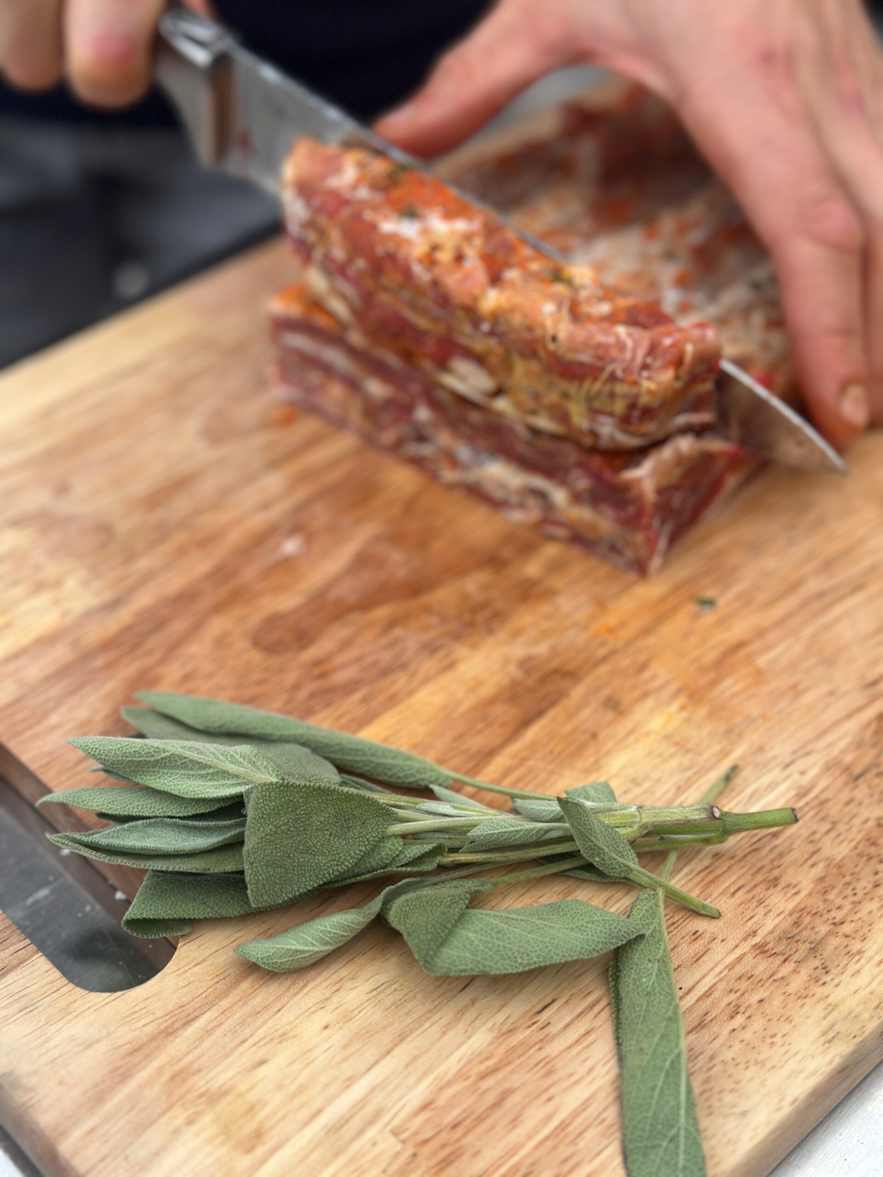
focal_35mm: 48
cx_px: 442
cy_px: 588
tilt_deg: -43.9
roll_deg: -1.1
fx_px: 1633
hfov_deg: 30.3
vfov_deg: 39.7
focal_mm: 6.86
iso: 80
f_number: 1.78
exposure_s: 1/178
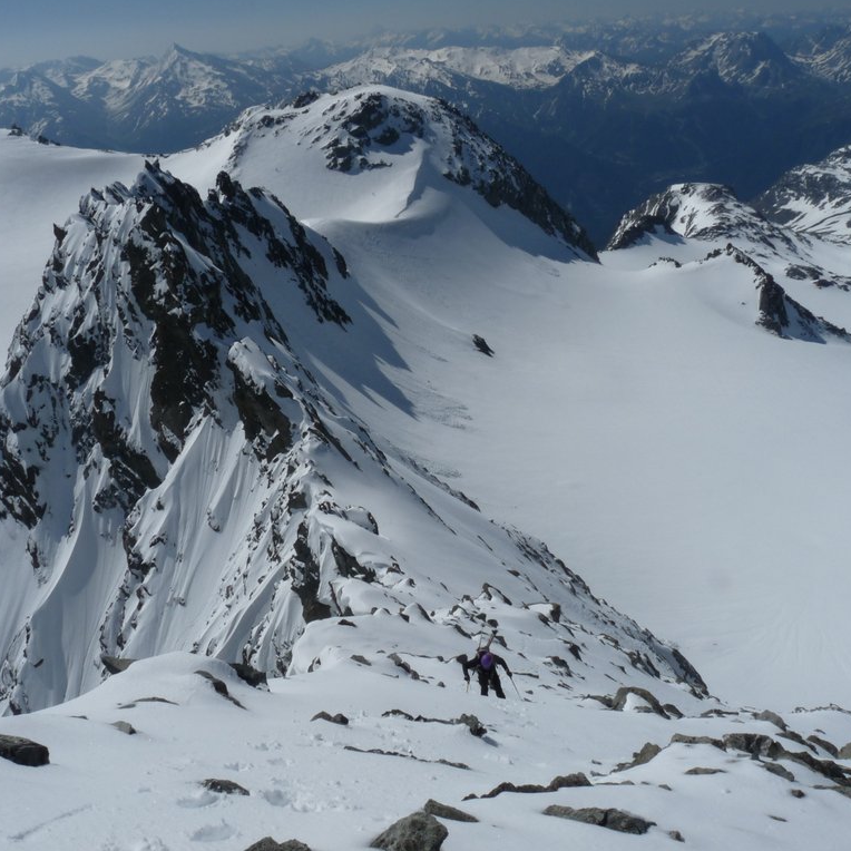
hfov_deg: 51.1
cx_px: 417
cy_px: 424
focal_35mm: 32
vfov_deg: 51.1
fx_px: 890
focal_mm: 4.8
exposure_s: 1/1000
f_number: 8
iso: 100
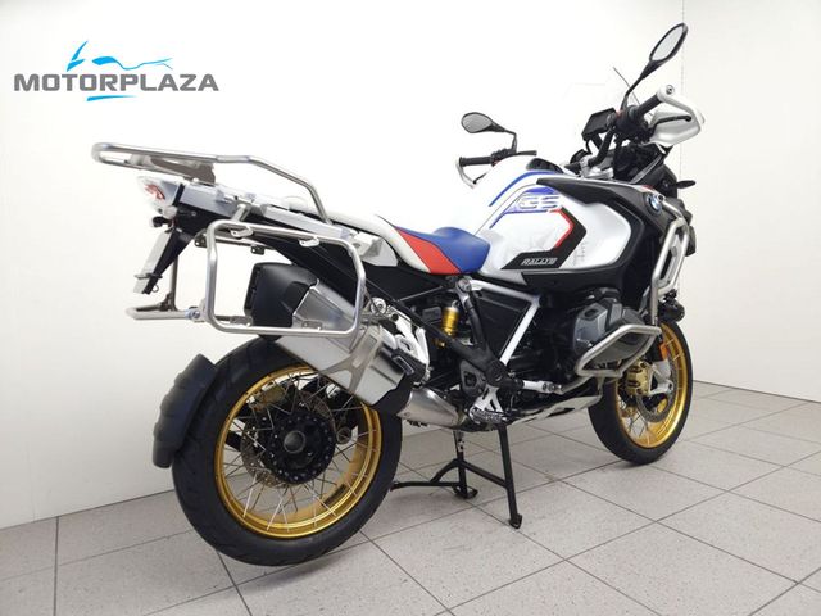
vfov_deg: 58.9
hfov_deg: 73.9
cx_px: 410
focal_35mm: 23
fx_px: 545
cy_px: 308
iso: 125
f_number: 1.8
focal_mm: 5.4
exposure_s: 1/50
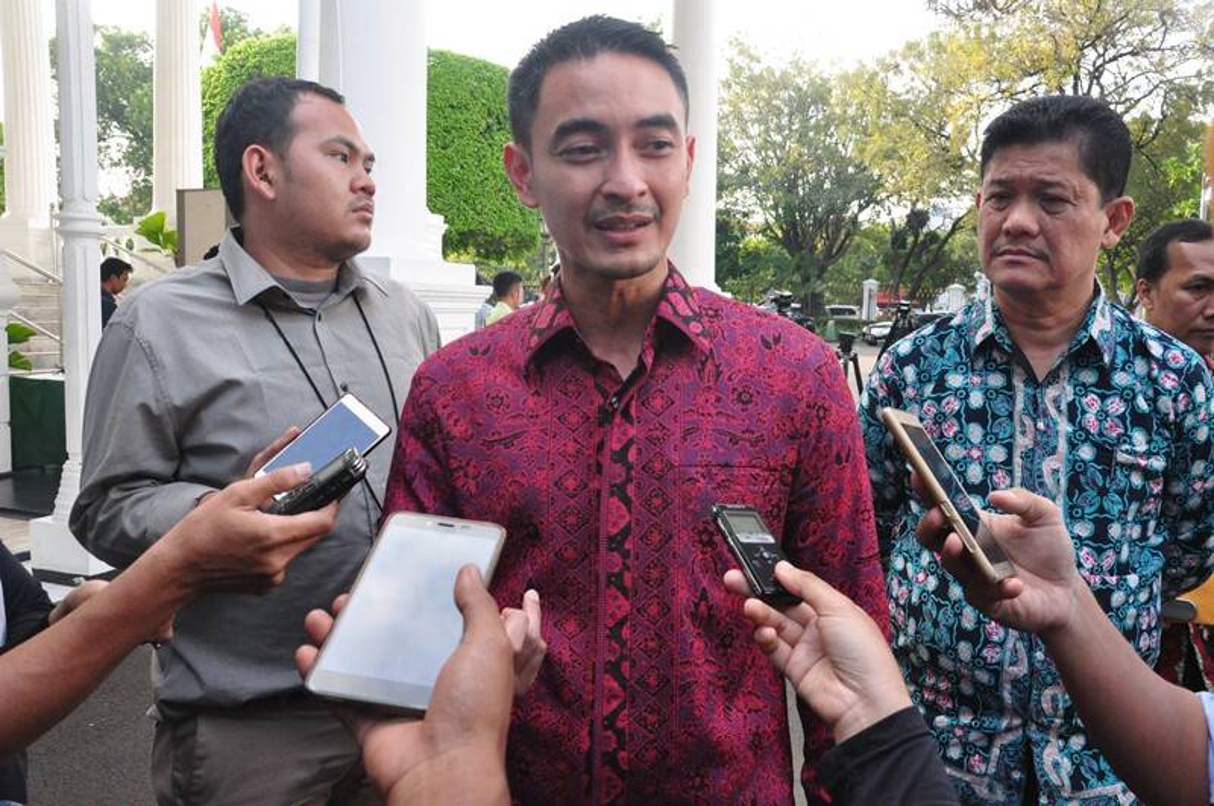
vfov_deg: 41.6
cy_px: 403
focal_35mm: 32
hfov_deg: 59.6
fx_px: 1061
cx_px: 607
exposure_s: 1/250
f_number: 10
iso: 2000
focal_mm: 21
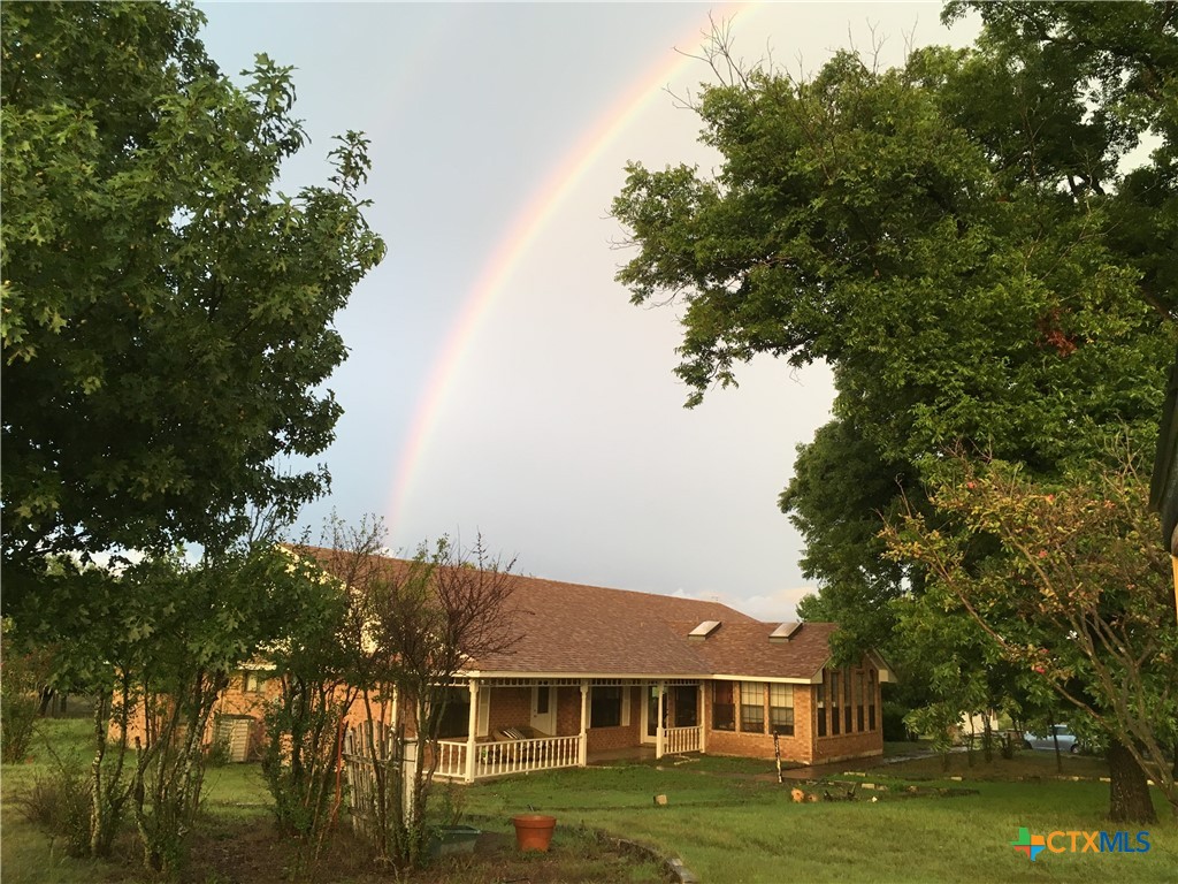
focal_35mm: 29
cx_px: 589
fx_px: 987
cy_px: 442
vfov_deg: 48.2
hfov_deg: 61.7
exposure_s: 1/30
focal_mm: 4.15
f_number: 2.2
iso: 32
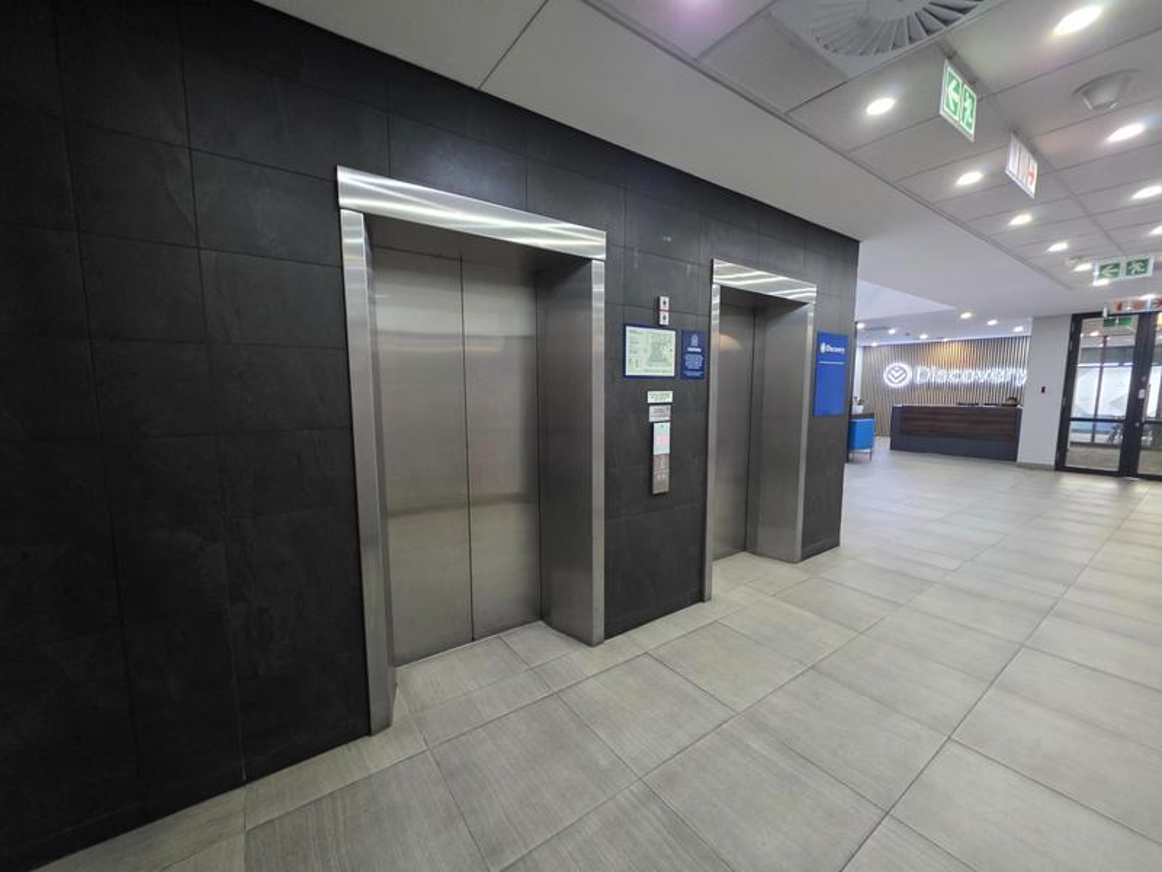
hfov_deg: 106.2
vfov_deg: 89.9
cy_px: 436
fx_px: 436
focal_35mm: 13
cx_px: 581
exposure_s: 1/50
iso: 800
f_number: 1.9
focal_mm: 2.2
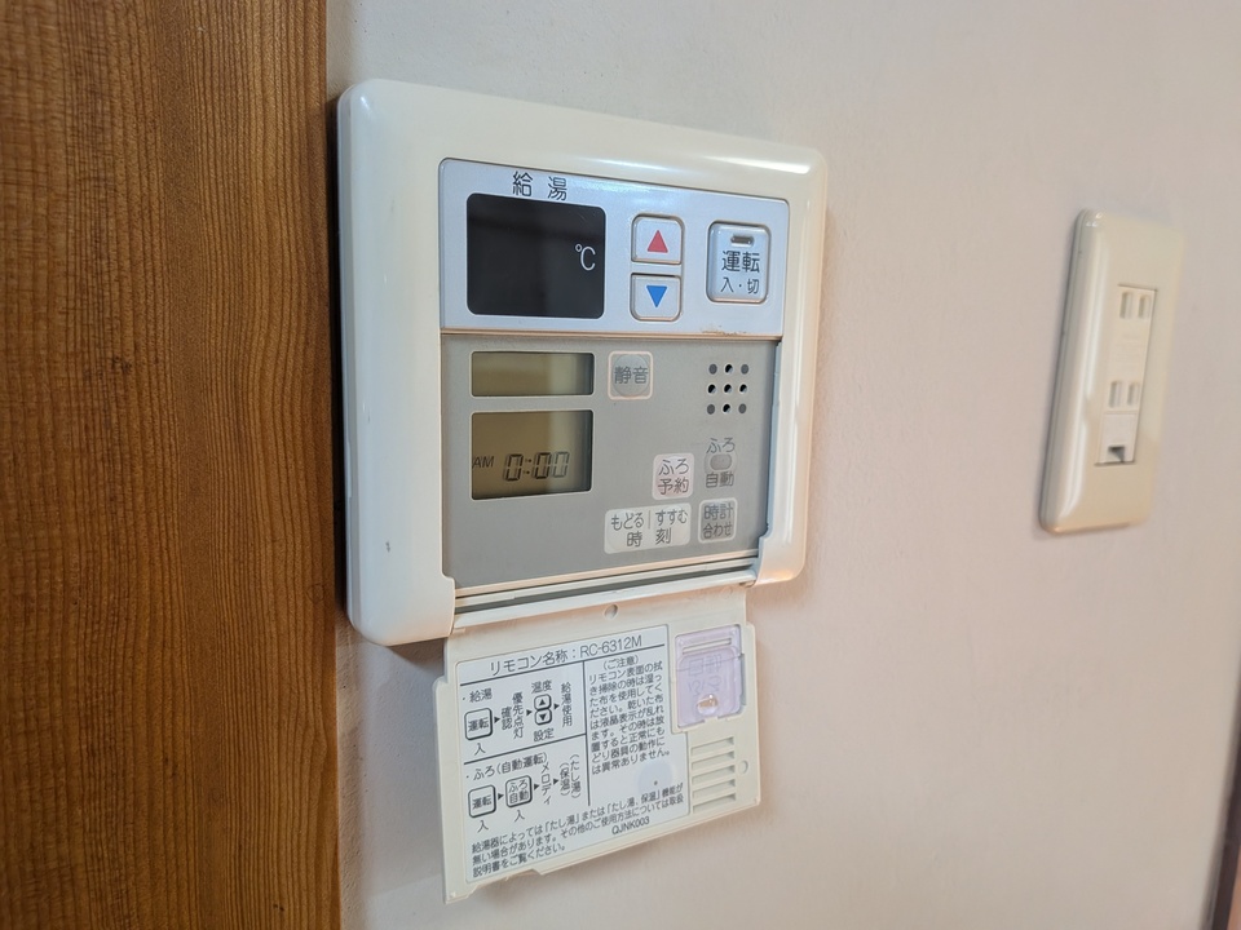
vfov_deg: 56.8
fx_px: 860
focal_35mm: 24
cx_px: 620
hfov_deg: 71.6
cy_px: 465
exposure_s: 1/50
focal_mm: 4.53
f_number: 1.7
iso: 260
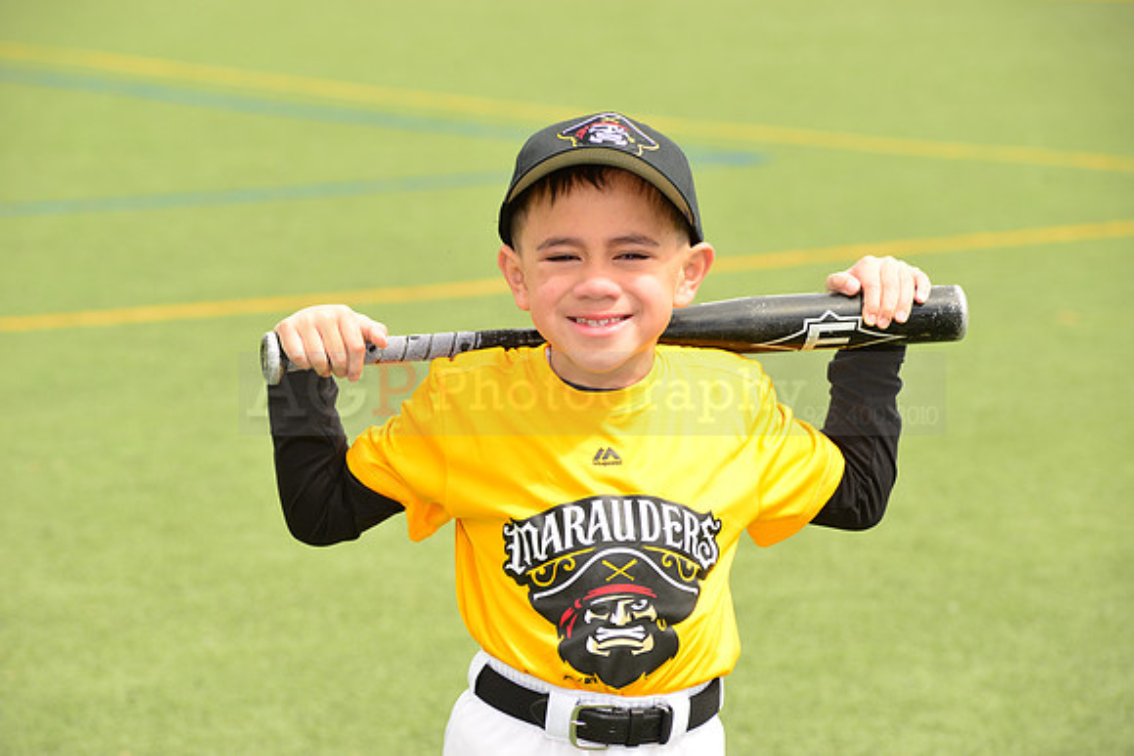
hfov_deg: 12.8
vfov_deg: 8.6
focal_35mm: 160
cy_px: 378
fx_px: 5041
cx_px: 567
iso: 200
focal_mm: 160
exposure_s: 1/250
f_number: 9
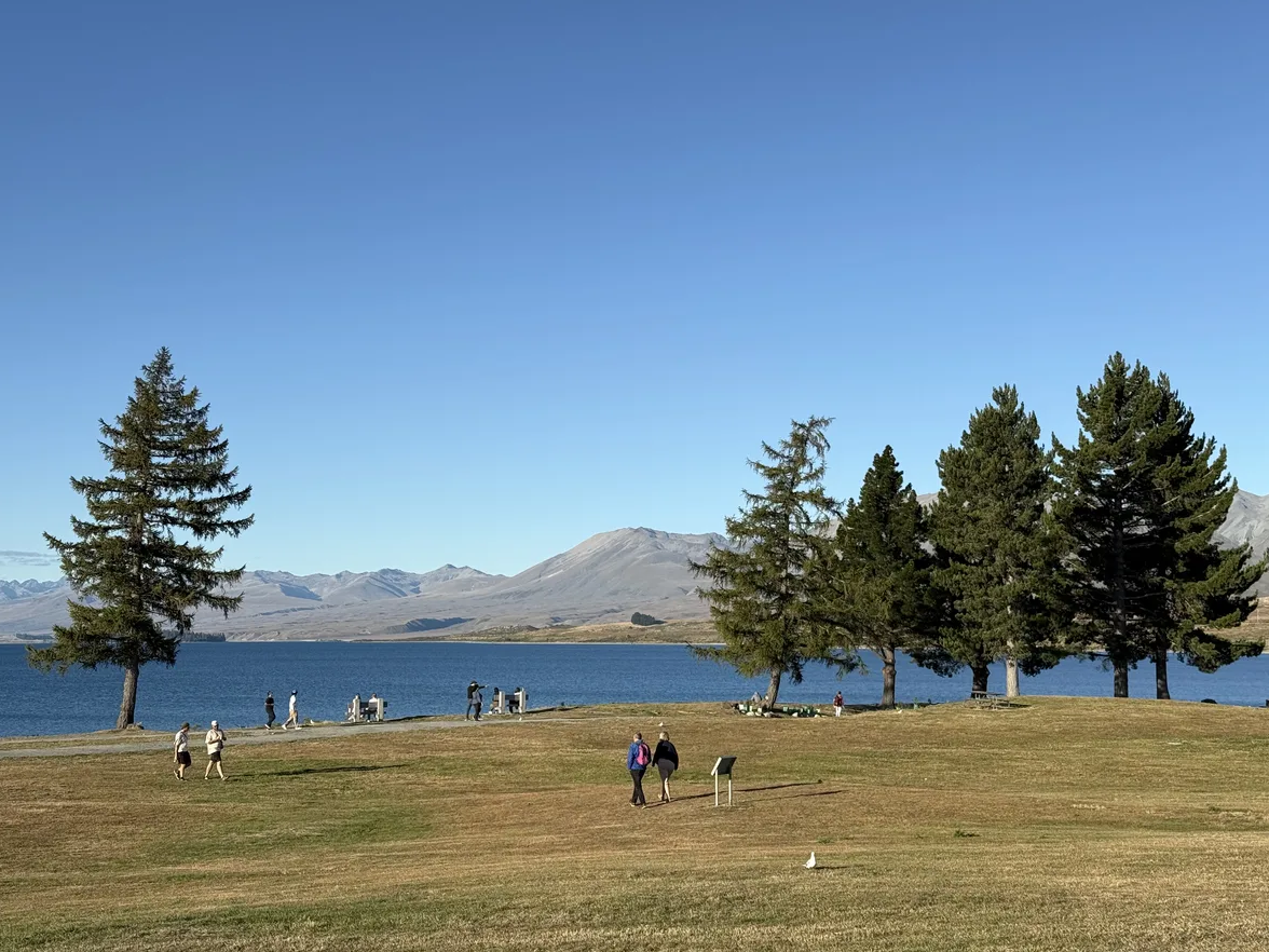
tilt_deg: +5.5
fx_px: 1796
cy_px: 473
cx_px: 626
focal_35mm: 49
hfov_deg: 38.9
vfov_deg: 29.7
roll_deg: +0.3
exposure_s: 1/5208
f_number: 1.78
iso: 64
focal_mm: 6.76
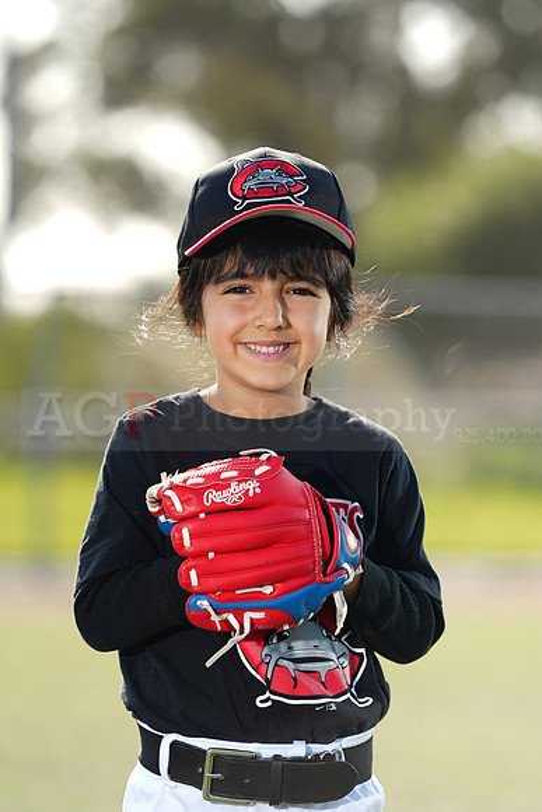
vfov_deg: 10.3
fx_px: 4514
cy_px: 406
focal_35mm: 200
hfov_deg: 6.9
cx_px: 271
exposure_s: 1/250
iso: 64
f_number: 4.5
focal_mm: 200
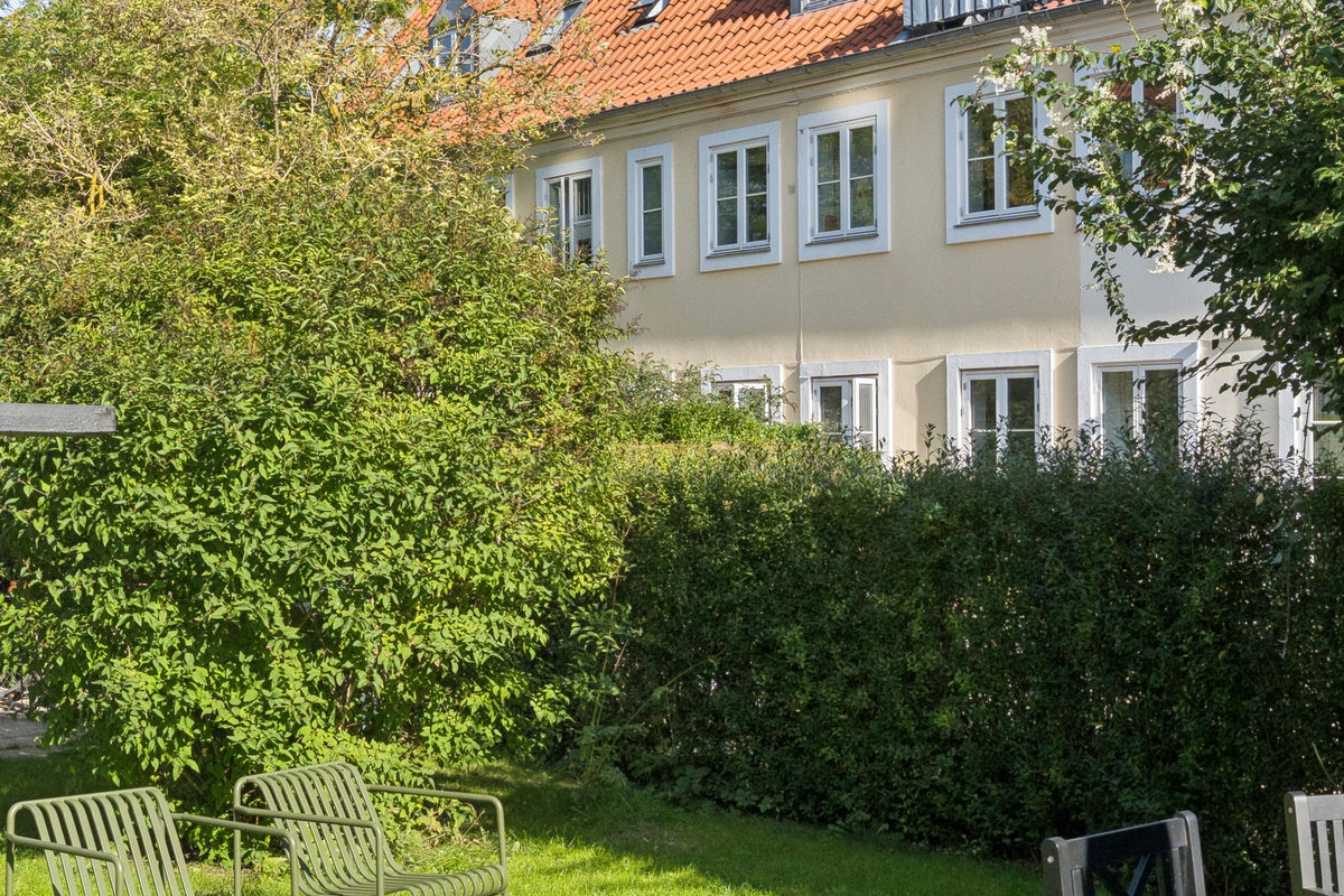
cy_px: 459
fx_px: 2058
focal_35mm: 55
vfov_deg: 24.6
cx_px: 405
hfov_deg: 35.7
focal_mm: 14.7
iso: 400
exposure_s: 1/1000
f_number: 6.3
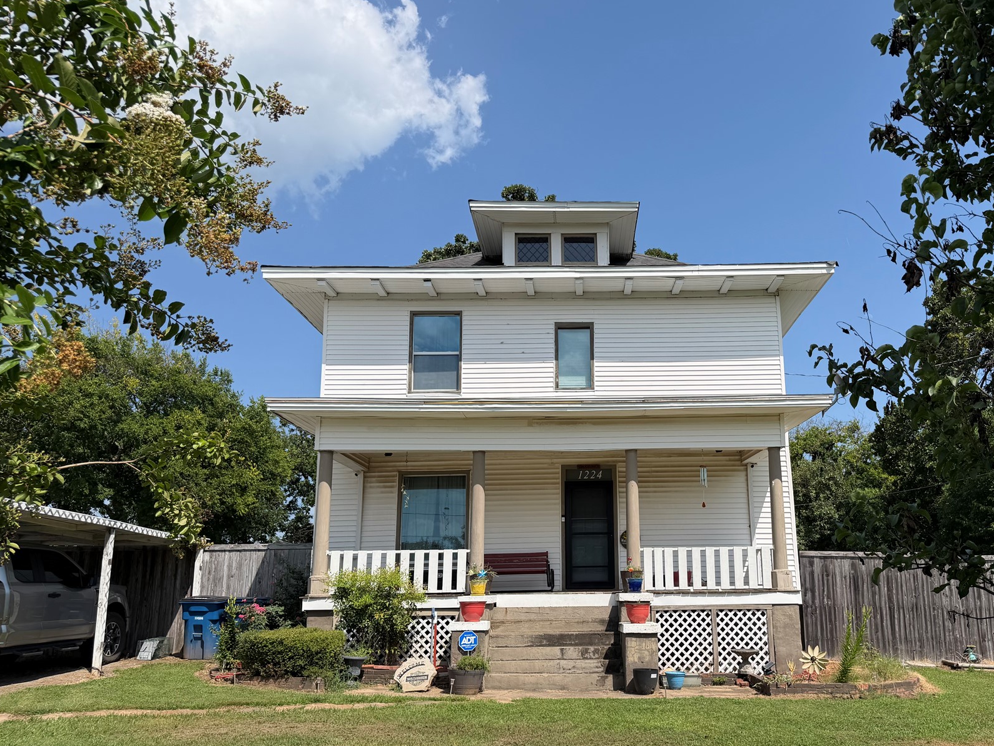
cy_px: 419
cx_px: 594
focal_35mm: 29
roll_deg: +0.4
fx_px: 833
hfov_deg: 61.2
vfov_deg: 48.1
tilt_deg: +11.6
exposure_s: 1/4975
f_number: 1.78
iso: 80
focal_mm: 6.76
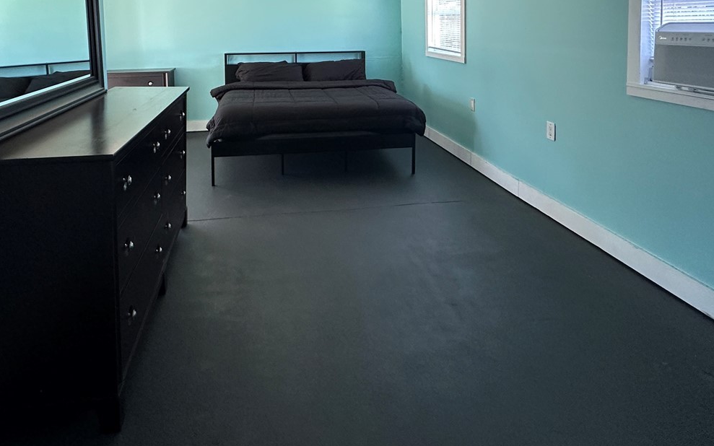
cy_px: 51
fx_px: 467
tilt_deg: -3.9
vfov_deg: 46.4
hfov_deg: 74.7
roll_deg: +1.2
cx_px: 334
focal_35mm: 24
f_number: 2.2
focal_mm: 2.22
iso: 250
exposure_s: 1/99
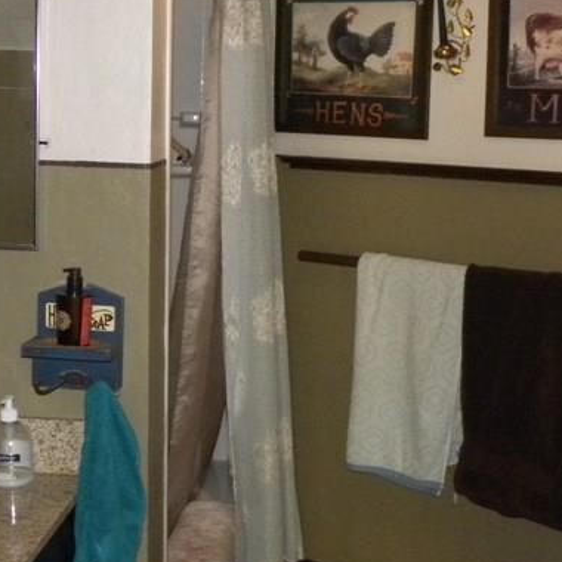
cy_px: 322
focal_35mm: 62
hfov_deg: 27.7
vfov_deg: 27.7
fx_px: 1139
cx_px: 312
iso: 400
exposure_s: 1/30
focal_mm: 4.6
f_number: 2.8
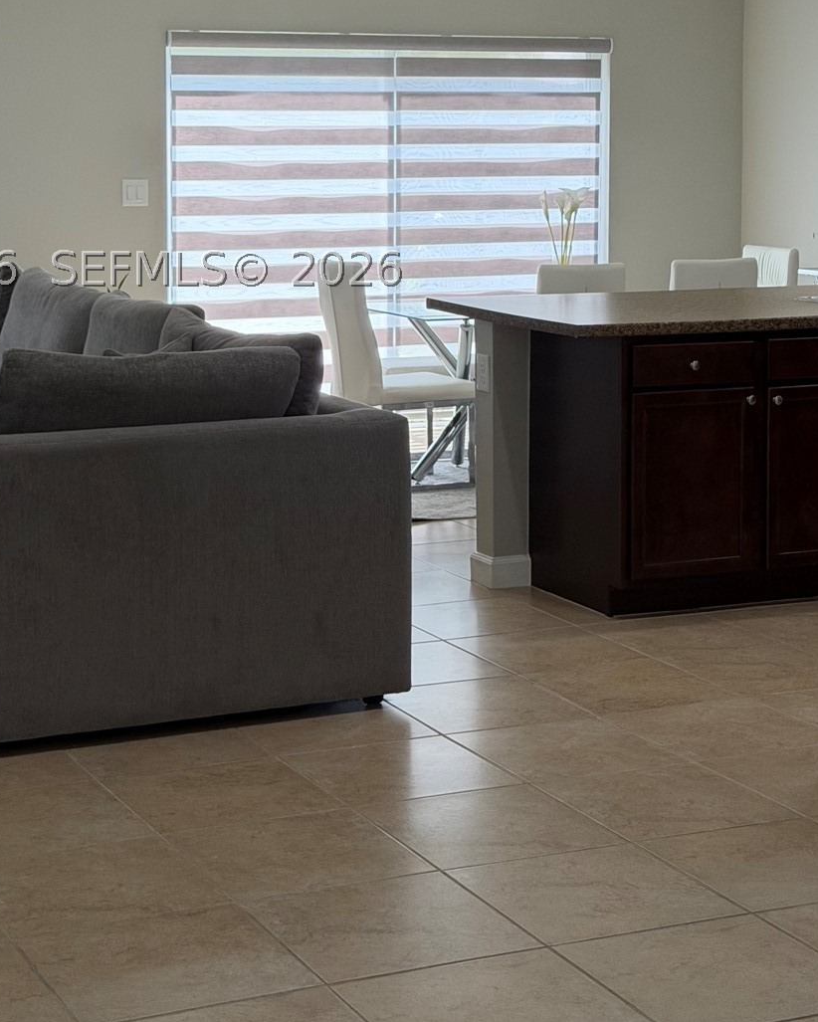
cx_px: 343
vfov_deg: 25.8
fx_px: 2208
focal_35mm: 73
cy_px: 269
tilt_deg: -3.6
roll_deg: +0.2
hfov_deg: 21.0
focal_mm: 6.76
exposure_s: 1/233
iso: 160
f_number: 1.78
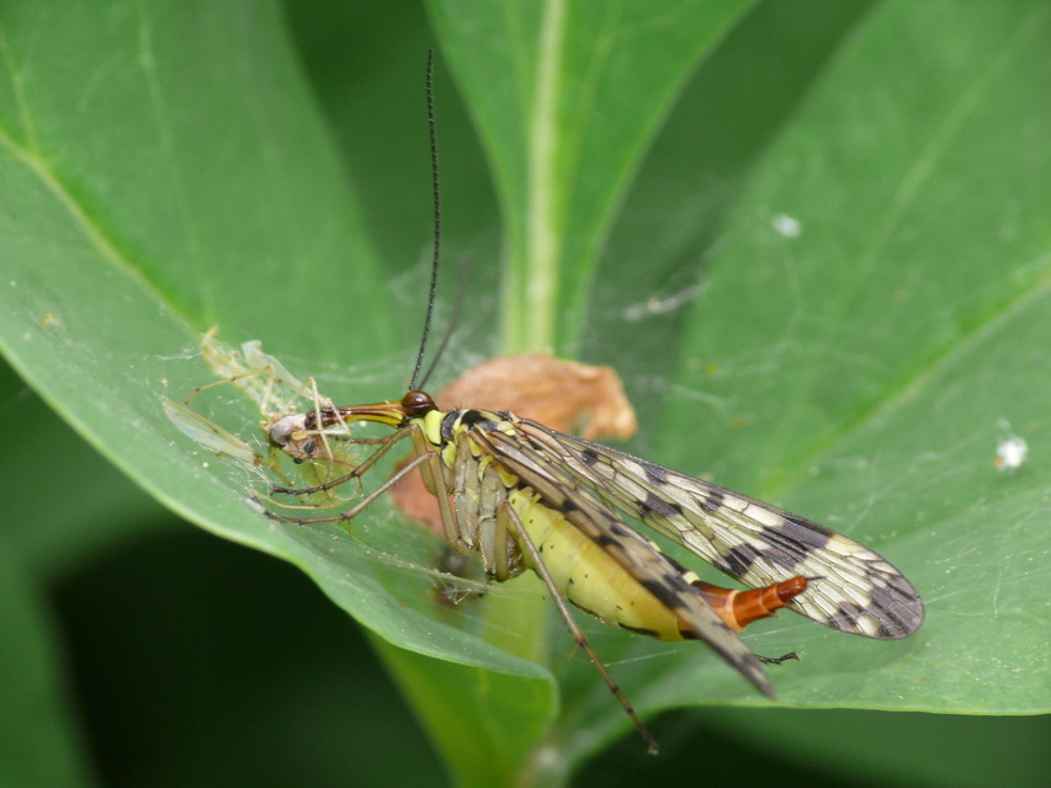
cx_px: 526
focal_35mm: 204
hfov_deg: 9.7
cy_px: 394
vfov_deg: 7.3
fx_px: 6195
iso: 200
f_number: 6.3
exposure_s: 1/80
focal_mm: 43.1
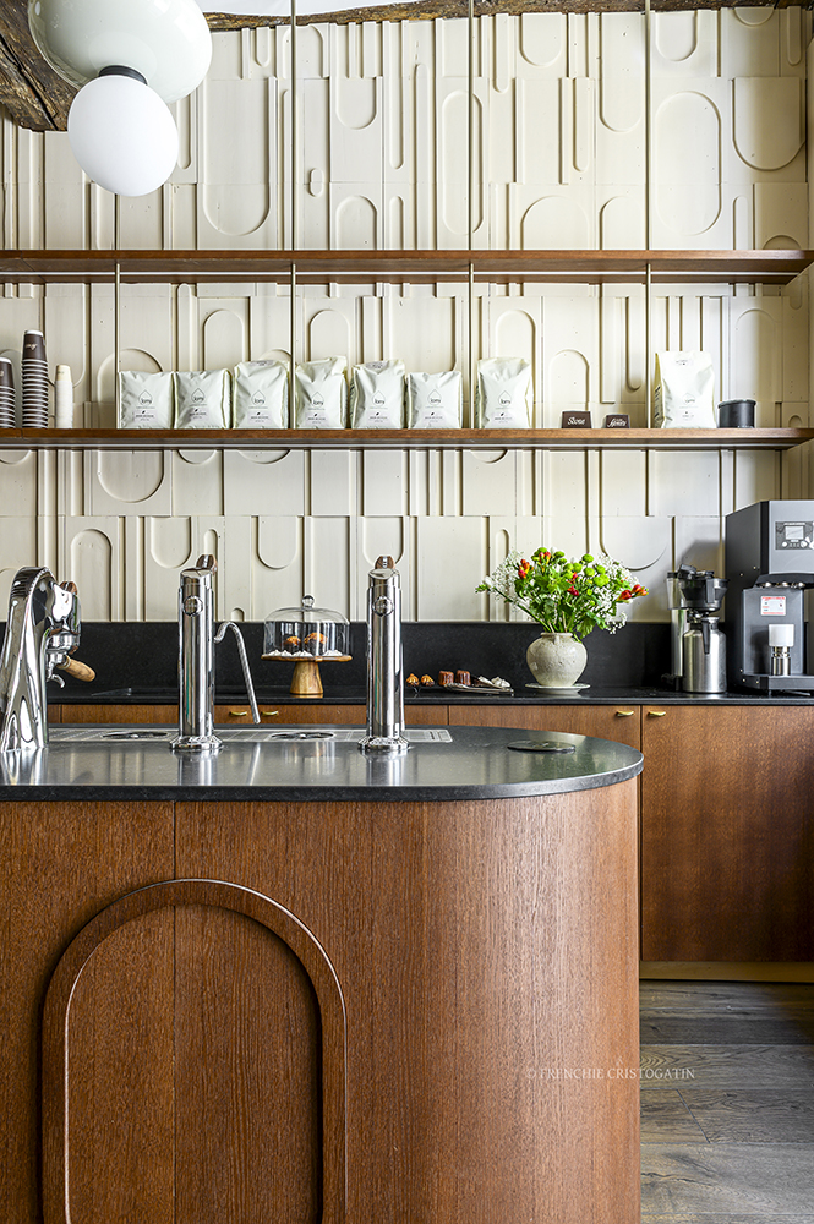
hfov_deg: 53.1
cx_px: 407
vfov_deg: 73.8
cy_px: 612
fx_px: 815
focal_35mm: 24
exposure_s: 1.3
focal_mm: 24
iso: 100
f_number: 14
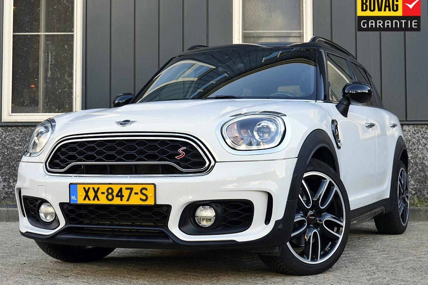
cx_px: 209
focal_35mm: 63
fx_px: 749
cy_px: 143
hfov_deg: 31.9
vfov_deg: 21.5
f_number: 9
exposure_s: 1/100
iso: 400
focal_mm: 40
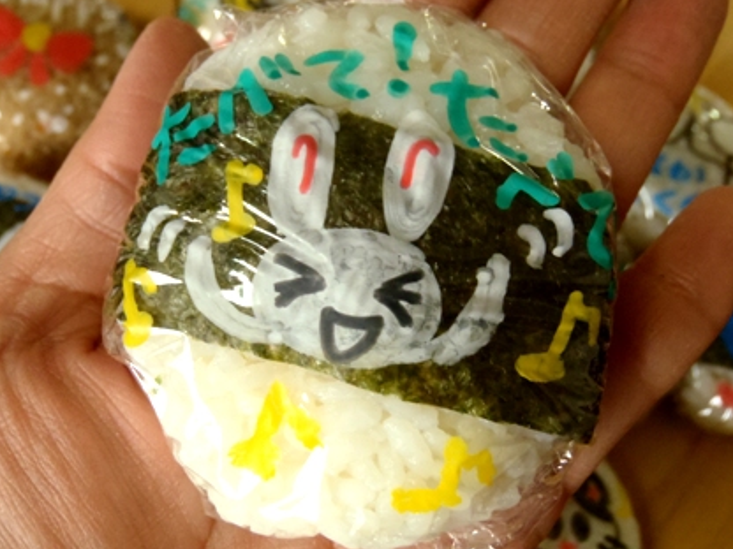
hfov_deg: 49.0
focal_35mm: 38
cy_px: 274
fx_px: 805
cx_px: 369
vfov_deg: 37.7
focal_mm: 6.64
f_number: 4.7
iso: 400
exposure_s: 1/25
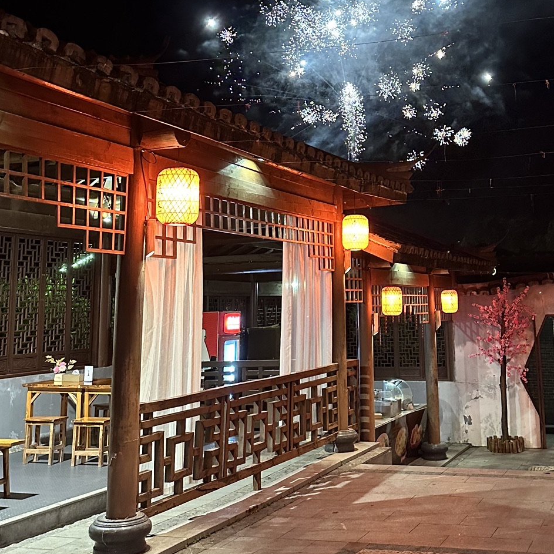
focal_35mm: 45
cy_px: 158
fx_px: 815
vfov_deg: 36.9
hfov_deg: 37.0
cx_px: 384
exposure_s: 1/33
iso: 800
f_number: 1.78
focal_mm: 6.86
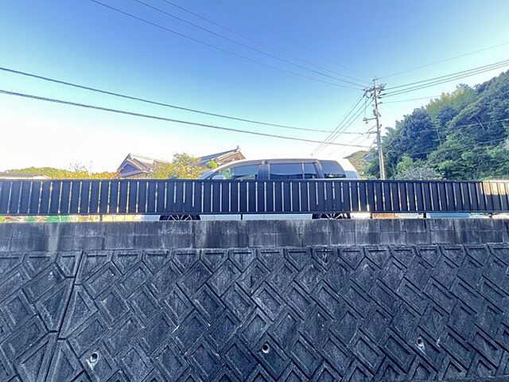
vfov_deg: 89.9
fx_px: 191
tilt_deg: +6.4
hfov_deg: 106.2
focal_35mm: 13
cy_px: 191
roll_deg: +0.1
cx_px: 254
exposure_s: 1/99
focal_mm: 1.57
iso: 100
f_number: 1.8
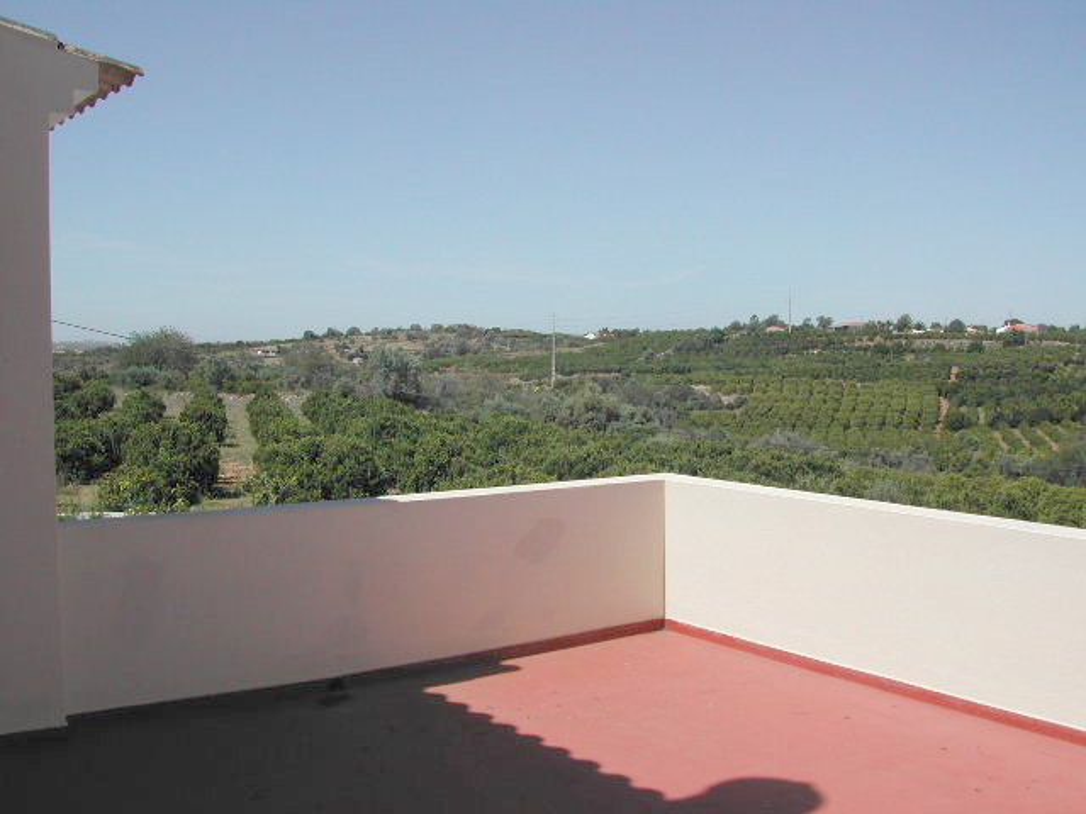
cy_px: 407
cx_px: 543
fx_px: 1192
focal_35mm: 38
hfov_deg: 49.0
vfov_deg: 37.7
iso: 100
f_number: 7.6
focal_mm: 8
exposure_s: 1/427
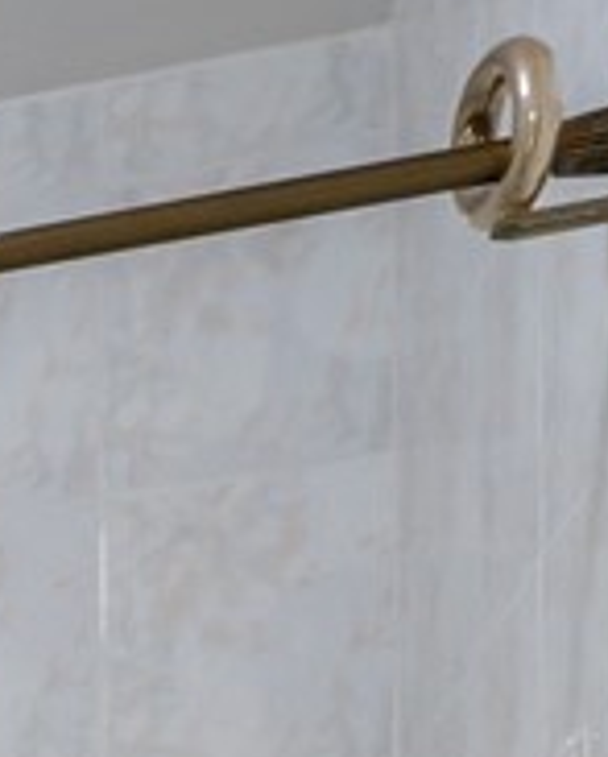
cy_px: 1636
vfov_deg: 11.9
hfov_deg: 7.3
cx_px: -1979
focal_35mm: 139
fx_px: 3119
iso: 200
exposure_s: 1/30
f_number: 9
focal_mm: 16
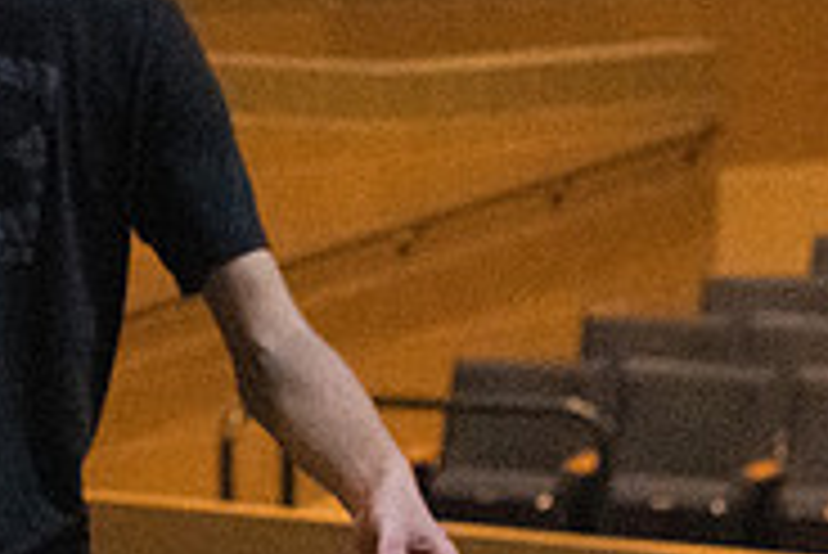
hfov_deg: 7.4
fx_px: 6307
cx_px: -238
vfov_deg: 5.0
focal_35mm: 274
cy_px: 279
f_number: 5.6
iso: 25600
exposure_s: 1/400
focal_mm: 58
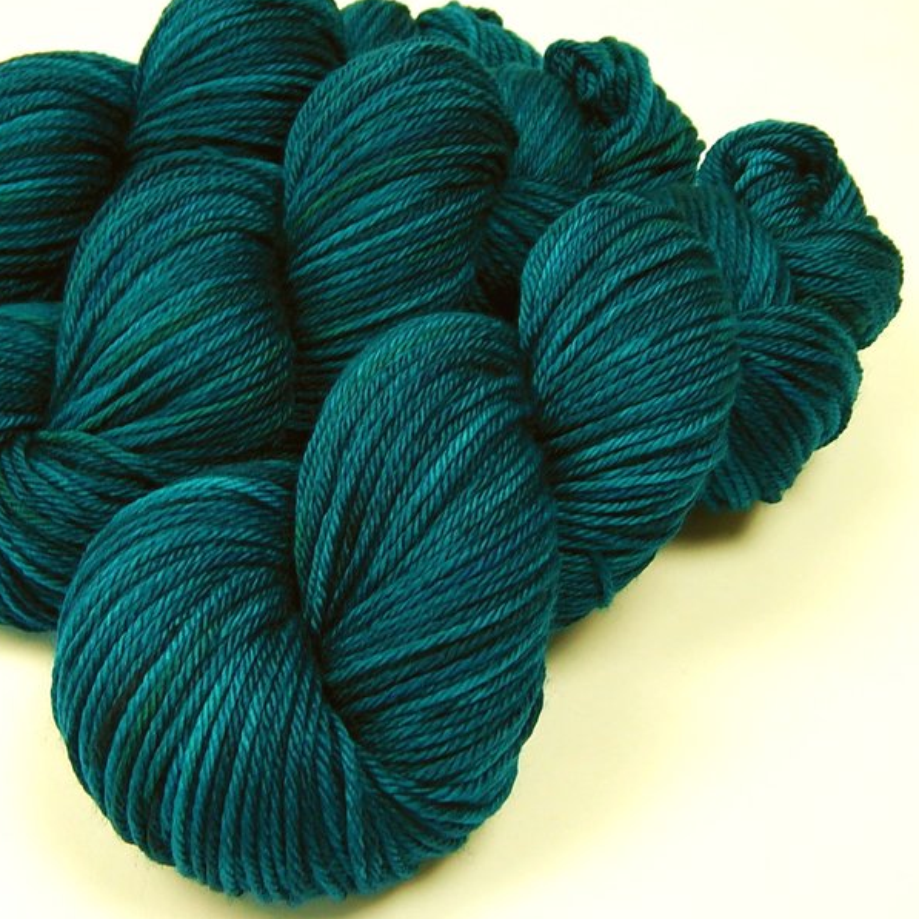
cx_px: 325
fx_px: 1412
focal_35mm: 47
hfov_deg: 35.8
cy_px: 441
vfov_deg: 36.1
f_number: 3.4
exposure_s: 1/20
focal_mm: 6.8
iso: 125
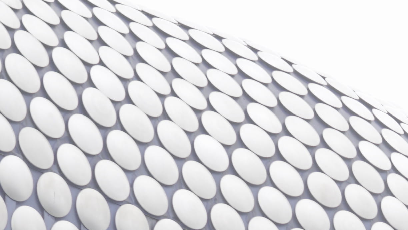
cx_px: 595
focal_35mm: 231
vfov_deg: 5.2
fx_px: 2500
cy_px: 432
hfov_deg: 9.1
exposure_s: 1/50
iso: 800
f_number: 2.8
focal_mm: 30
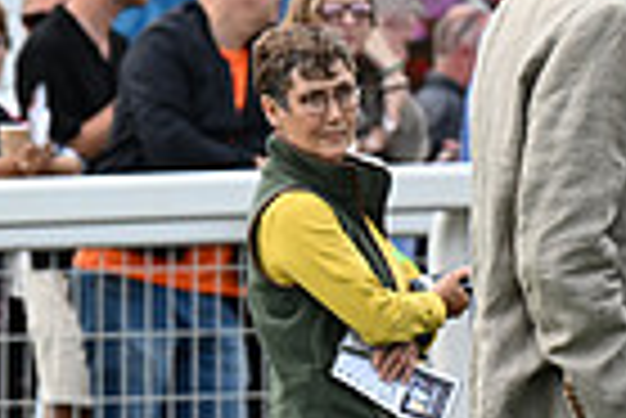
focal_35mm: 834
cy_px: 366
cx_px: 1279
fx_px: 14517
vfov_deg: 1.7
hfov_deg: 2.5
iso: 500
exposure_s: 1/1000
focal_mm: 200
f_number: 5.6
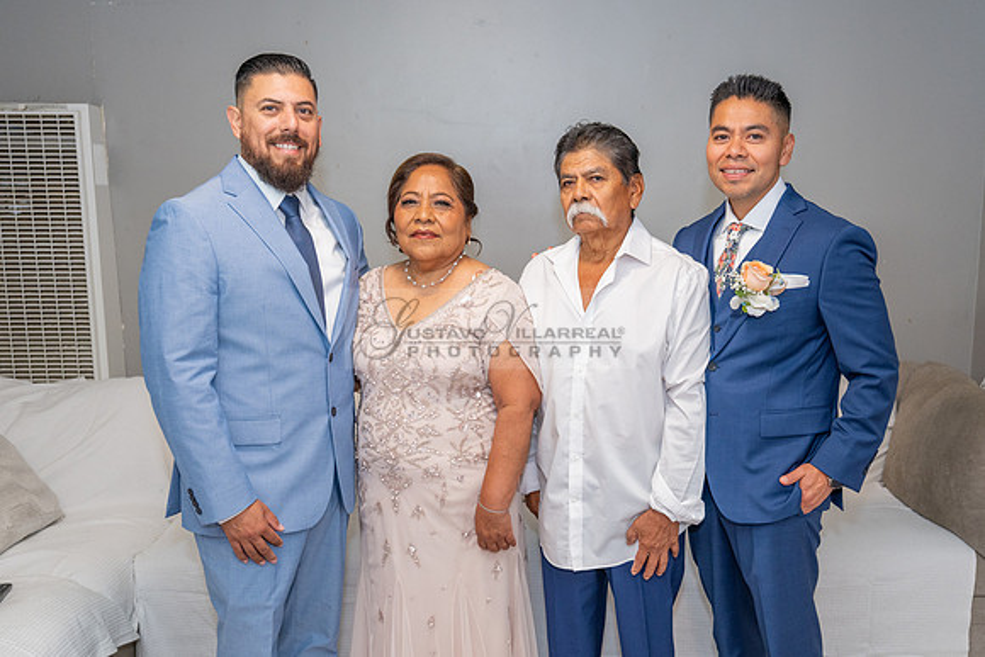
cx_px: 547
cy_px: 397
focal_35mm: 39
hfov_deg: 49.6
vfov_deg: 34.2
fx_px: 1063
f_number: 3.2
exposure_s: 1/125
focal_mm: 32
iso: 640
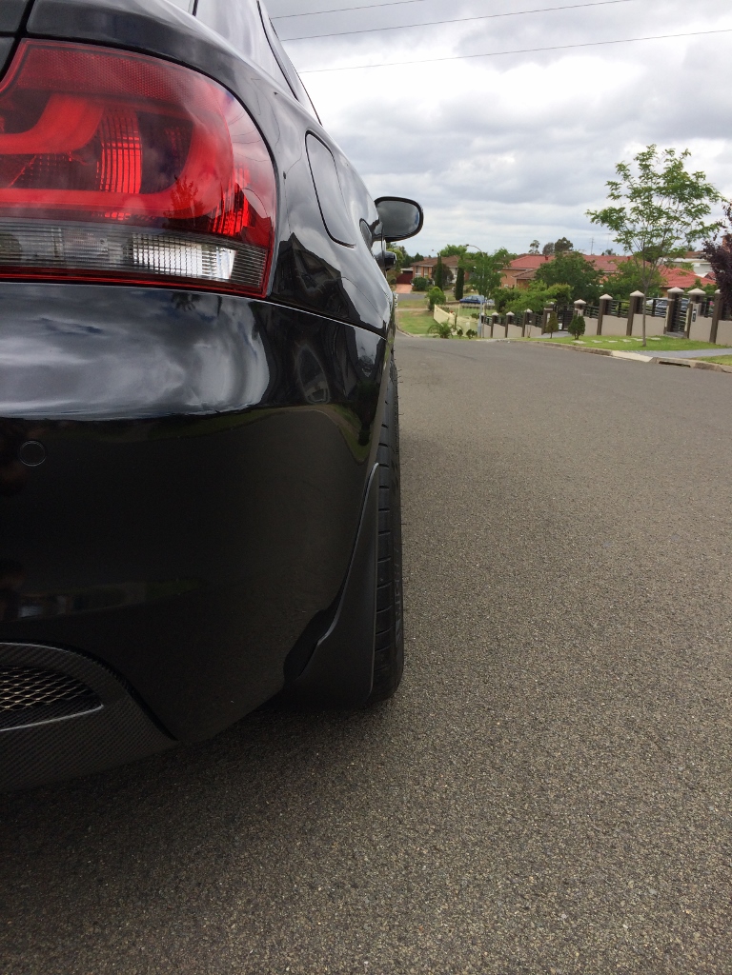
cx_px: 366
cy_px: 488
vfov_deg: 60.0
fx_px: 846
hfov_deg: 46.8
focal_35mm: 30
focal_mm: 4.12
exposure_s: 1/1466
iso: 32
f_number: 2.2
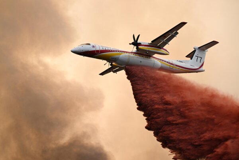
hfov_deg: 20.4
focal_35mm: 100
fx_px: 664
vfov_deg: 13.7
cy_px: 80
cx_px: 120
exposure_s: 1/2500
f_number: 5
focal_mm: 100
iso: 500
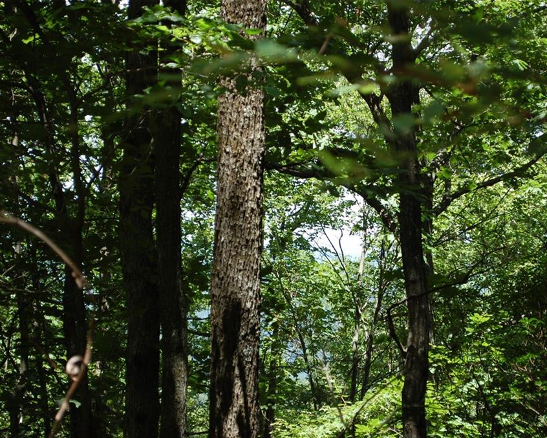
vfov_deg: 16.4
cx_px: 321
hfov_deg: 20.4
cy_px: 219
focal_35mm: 94
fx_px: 1515
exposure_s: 1/160
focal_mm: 55
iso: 200
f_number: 6.3
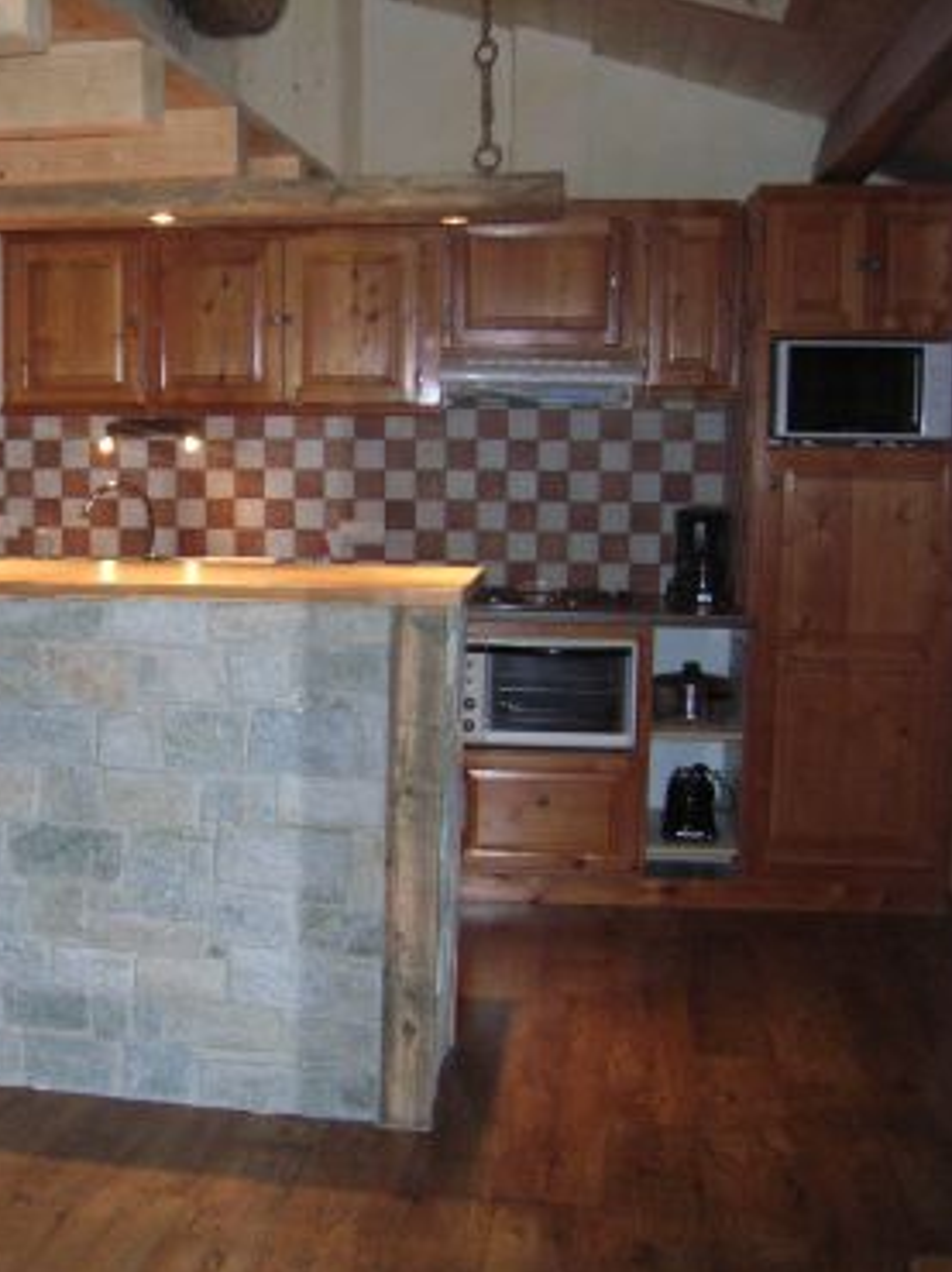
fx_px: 1689
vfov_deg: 41.3
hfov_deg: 30.4
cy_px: 641
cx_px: 144
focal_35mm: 46
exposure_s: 1/60.1
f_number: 2.9
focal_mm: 5.7
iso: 200
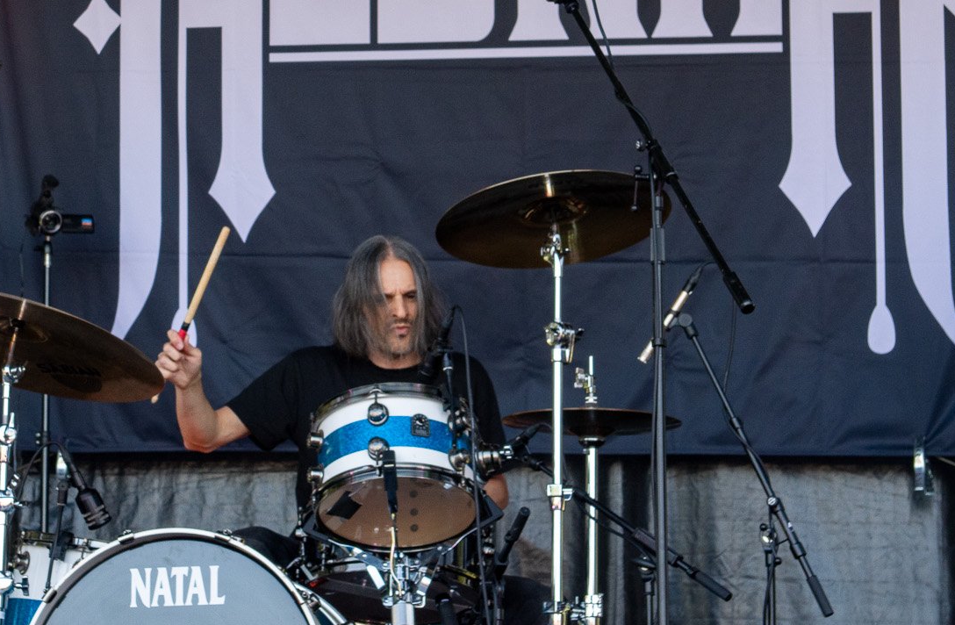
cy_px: 14
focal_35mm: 143
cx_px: 214
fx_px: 3772
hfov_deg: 14.4
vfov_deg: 9.4
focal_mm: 48
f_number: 6.3
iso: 800
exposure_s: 1/160
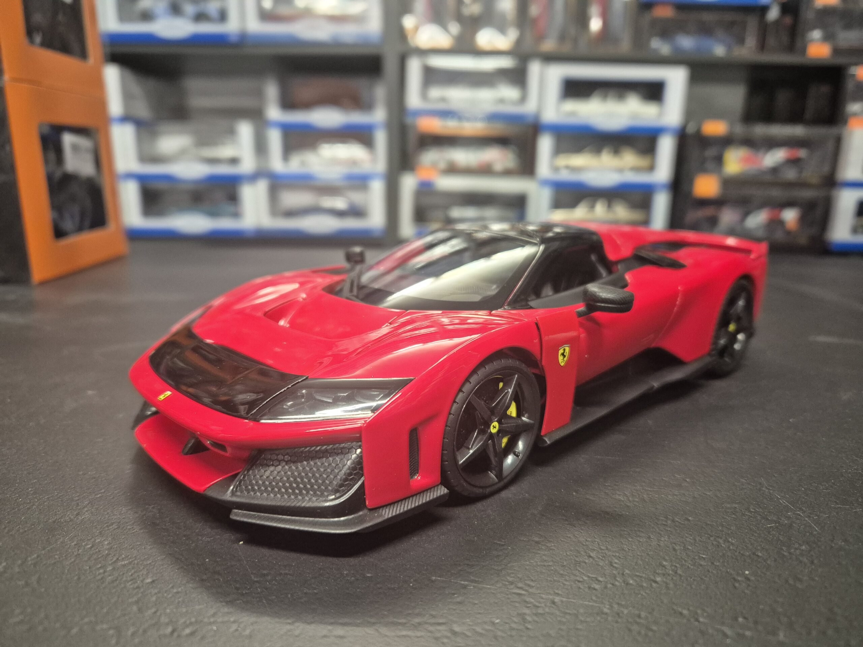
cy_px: 324
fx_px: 573
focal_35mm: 23
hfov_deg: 73.9
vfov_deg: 58.9
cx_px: 432
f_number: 1.8
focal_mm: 5.4
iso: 1000
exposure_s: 1/100
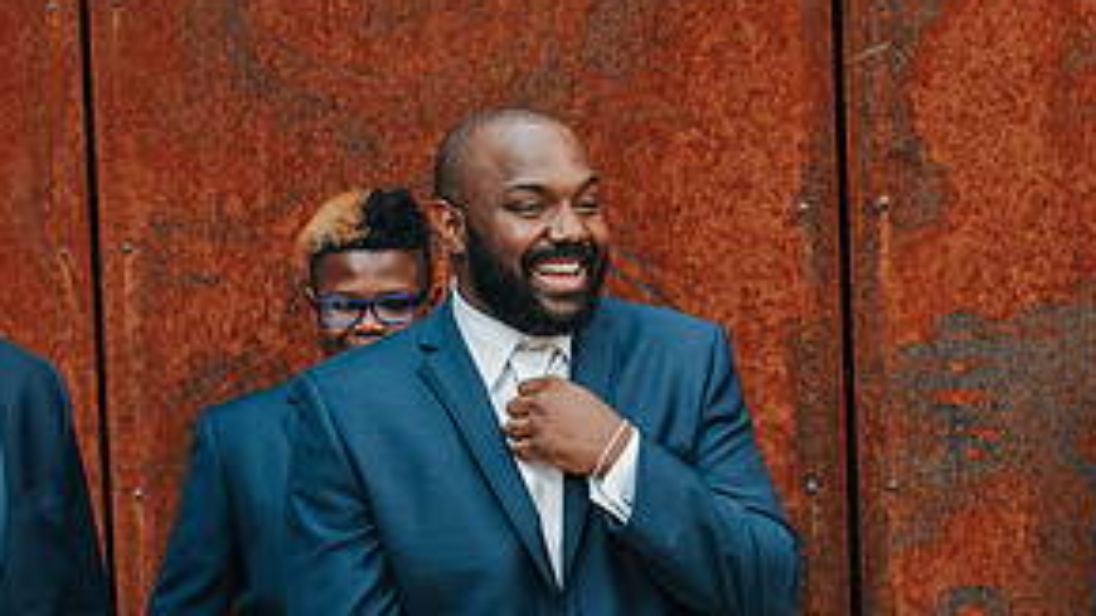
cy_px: 486
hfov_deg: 26.2
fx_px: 2354
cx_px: 537
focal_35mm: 81
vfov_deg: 14.8
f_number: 4
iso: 3200
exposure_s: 1/2000
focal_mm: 35
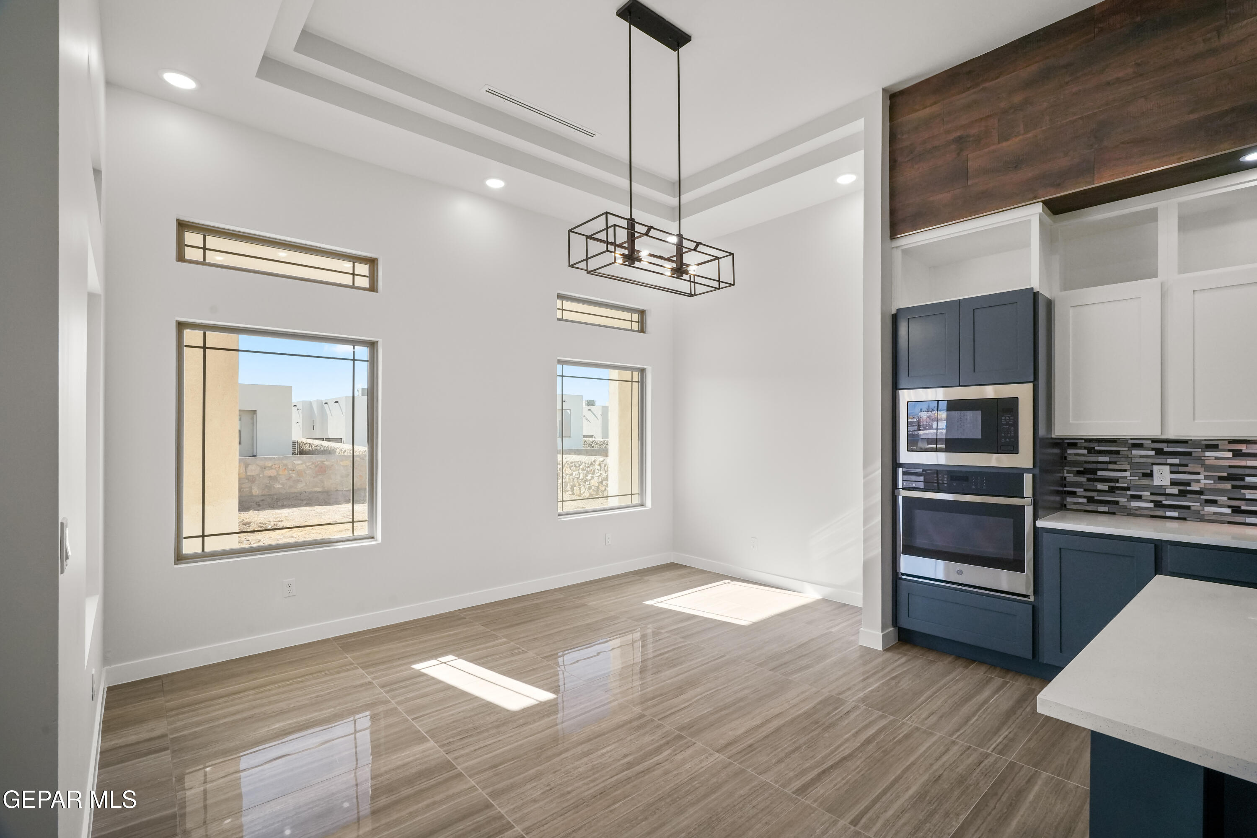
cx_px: 628
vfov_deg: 73.7
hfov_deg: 96.7
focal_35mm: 16
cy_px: 419
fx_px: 559
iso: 1250
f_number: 11
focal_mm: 16
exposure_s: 1/50
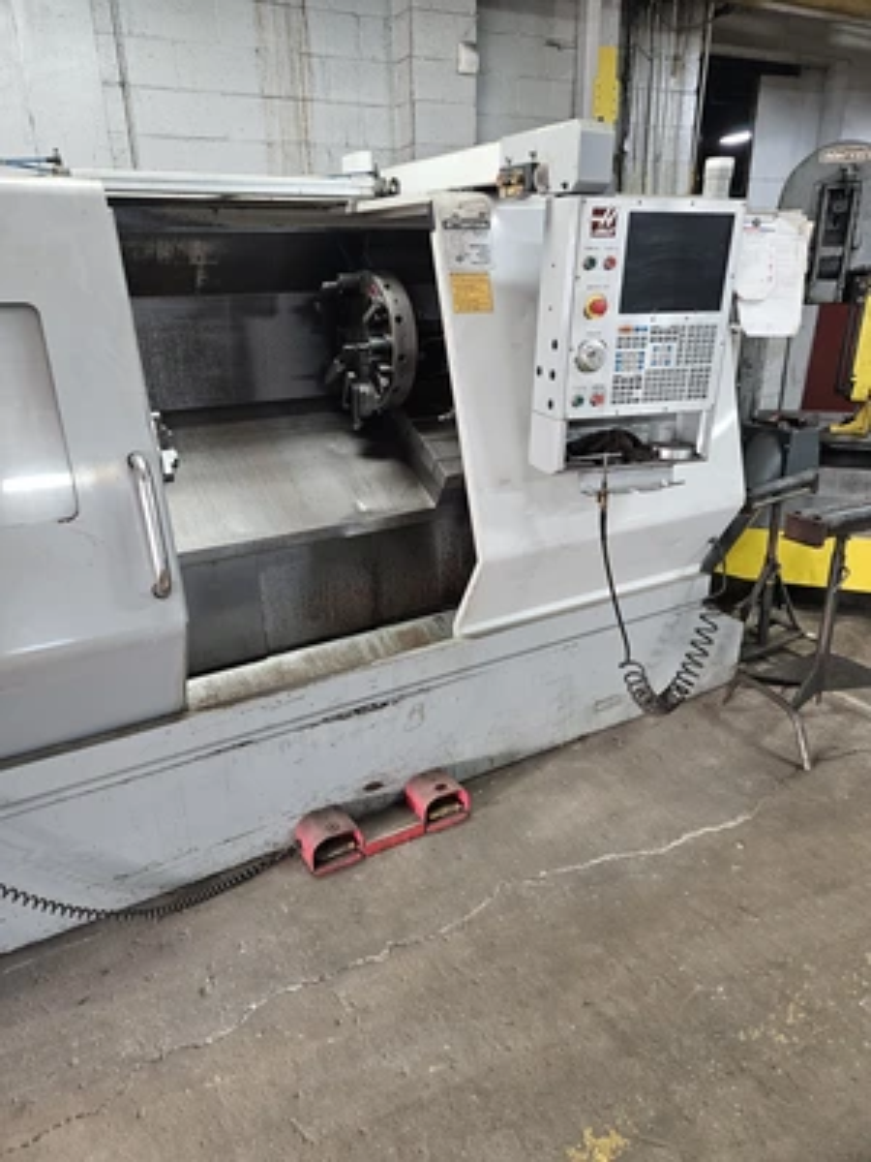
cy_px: 581
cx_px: 436
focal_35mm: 23
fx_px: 772
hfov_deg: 58.9
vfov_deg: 73.9
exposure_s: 1/120
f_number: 1.8
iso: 320
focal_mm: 5.4
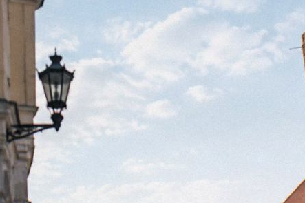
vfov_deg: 17.0
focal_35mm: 79
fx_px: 669
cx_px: 288
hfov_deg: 24.7
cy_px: 183
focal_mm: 35
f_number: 4.5
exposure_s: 1/3200
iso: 320
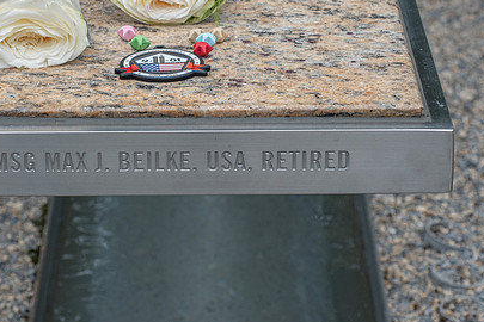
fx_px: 2003
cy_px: 154
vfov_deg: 9.2
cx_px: 160
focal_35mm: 149
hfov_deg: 13.8
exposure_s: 1/320
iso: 450
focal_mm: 82
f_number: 9
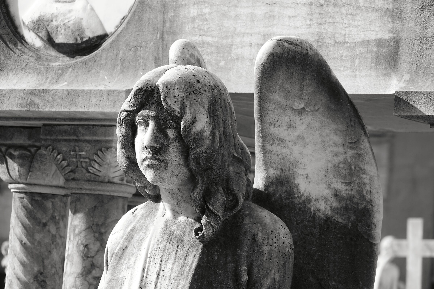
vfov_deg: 9.5
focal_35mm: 144
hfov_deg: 14.3
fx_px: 1736
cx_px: 217
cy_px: 144
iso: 100
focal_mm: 52.82
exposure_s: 1/400
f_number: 4
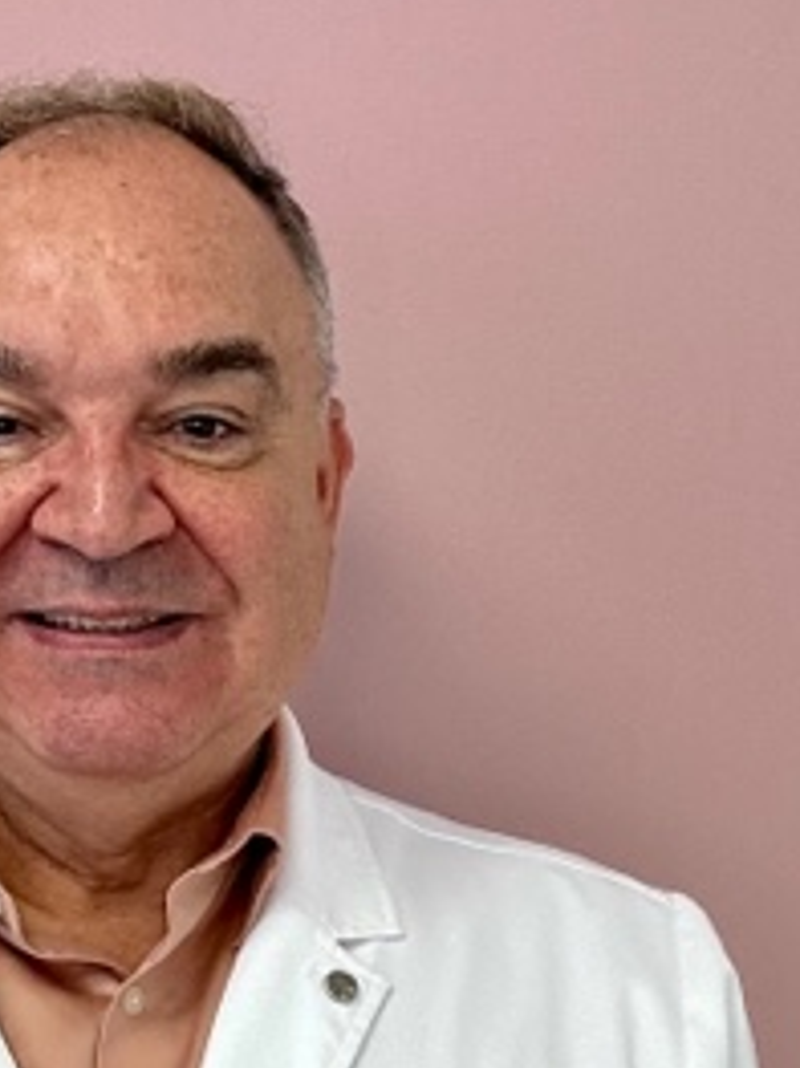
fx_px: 2251
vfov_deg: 26.5
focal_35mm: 73
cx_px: 93
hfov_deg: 19.8
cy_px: 751
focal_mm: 2.69
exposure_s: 1/120
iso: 64
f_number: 1.9
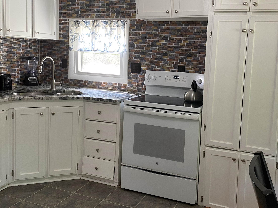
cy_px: 80
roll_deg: -2.3
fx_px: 289
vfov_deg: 39.4
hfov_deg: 51.3
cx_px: 151
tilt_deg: -6.8
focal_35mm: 36
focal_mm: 4.25
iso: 160
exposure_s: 1/60
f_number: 1.8
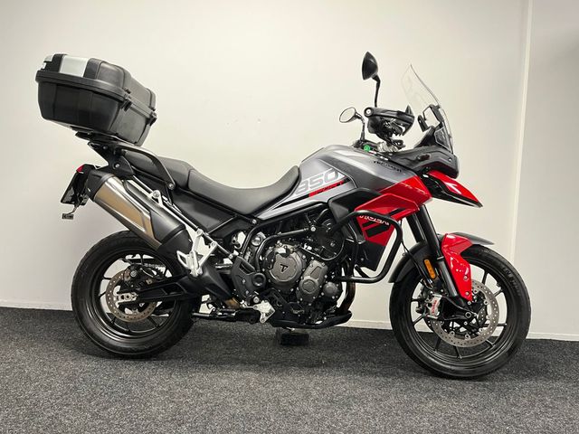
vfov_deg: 53.1
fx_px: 435
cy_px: 217
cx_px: 290
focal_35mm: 26
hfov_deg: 67.3
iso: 500
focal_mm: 5.1
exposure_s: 1/50
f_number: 1.6
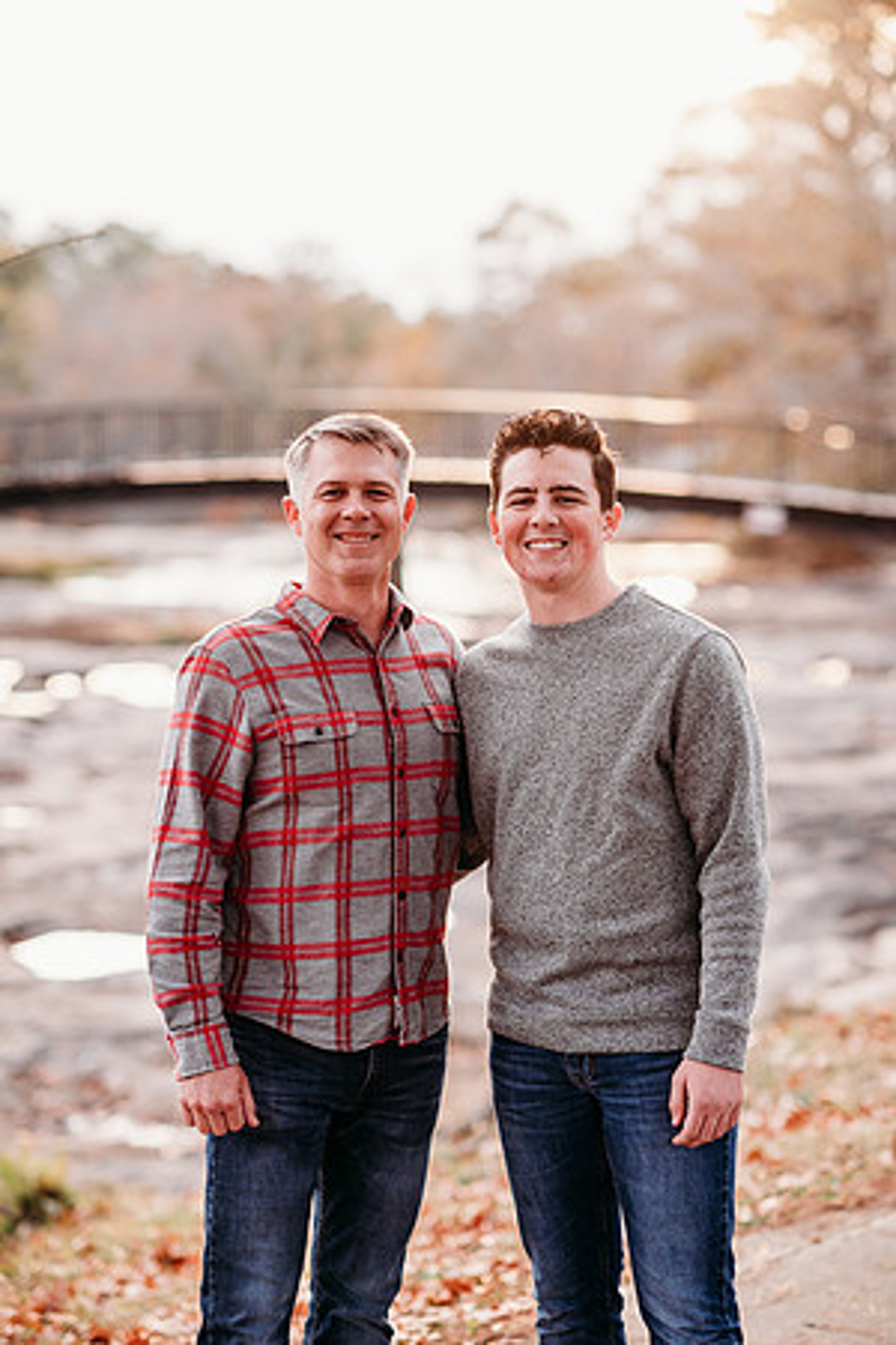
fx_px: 3173
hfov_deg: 16.1
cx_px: 448
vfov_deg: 23.9
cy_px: 672
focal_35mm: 85
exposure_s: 1/400
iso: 320
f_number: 2.2
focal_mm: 85
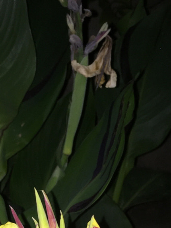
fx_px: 533
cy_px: 264
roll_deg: -1.1
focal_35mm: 81
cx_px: 61
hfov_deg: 18.2
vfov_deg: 22.5
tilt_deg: -20.8
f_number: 2.2
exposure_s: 1/20
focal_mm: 4.15
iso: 50
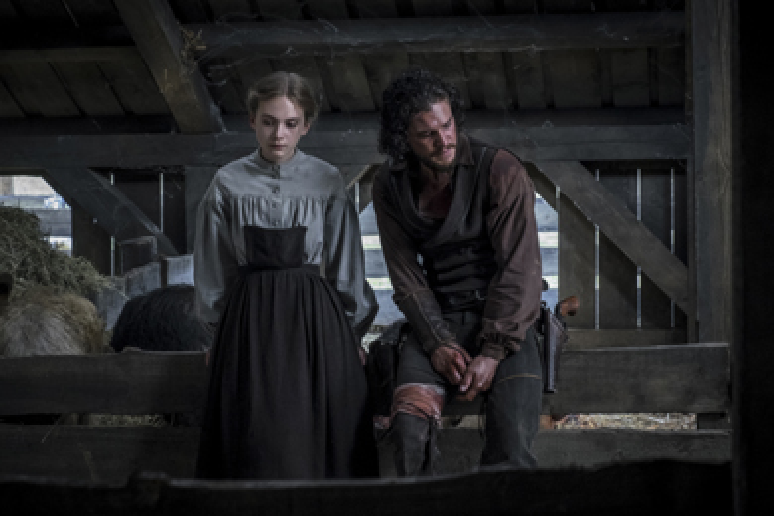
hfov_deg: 24.5
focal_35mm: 83
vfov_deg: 16.5
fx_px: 1784
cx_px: 387
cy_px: 258
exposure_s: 1/125
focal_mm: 55.6
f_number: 5.6
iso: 2500
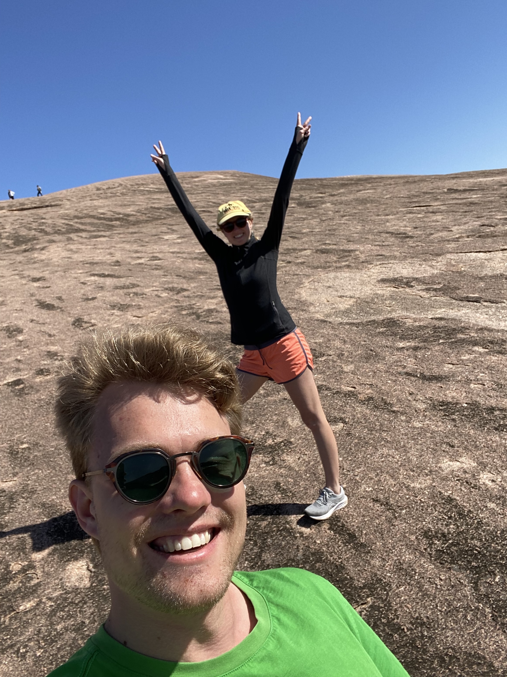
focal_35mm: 30
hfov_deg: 46.8
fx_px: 586
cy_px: 338
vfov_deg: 60.0
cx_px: 254
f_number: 2.2
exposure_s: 1/947
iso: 25
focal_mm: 2.71
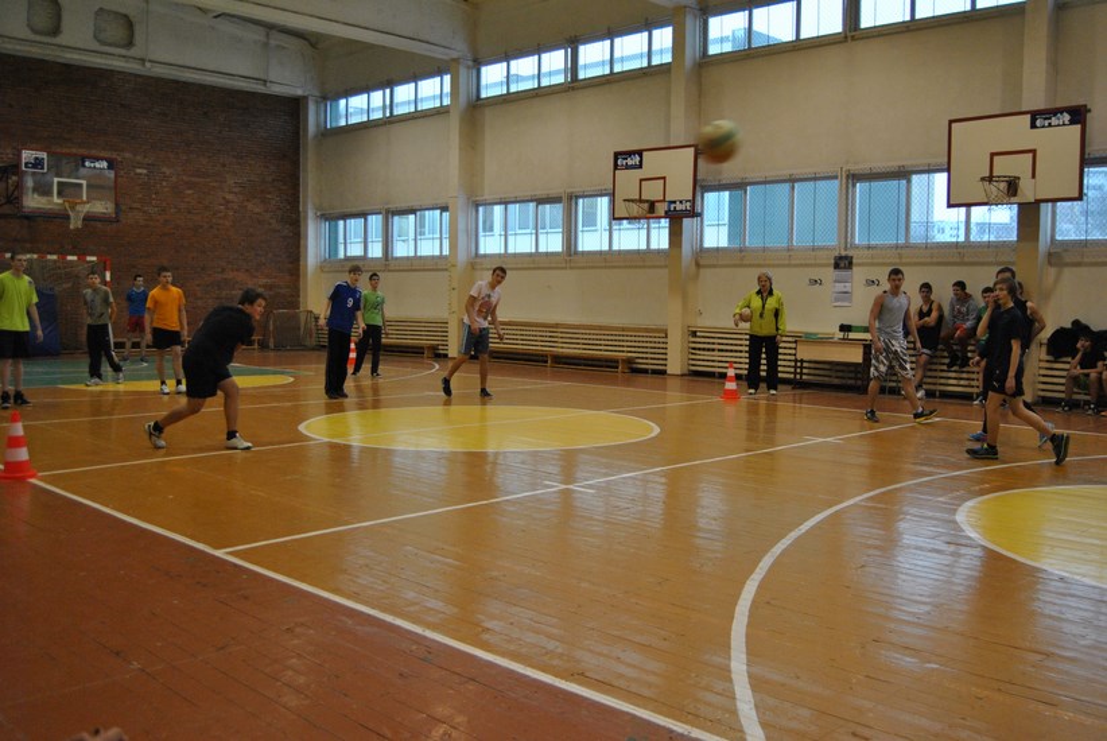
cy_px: 370
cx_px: 554
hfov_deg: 57.2
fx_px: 1016
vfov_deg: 40.1
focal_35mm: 33
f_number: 3.5
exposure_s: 1/200
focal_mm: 22
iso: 800
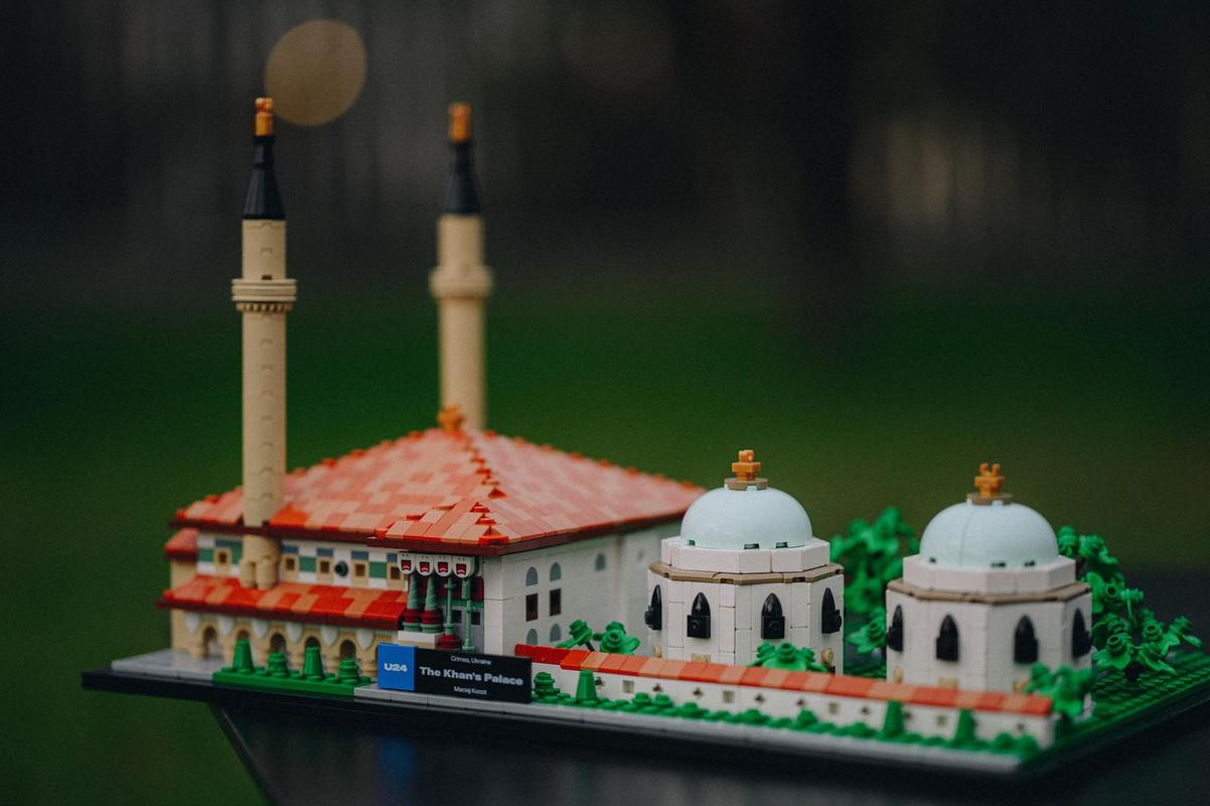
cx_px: 605
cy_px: 403
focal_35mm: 85
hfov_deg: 23.9
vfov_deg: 16.1
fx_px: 2855
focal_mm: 85
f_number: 1.8
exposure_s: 1/400
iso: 1000
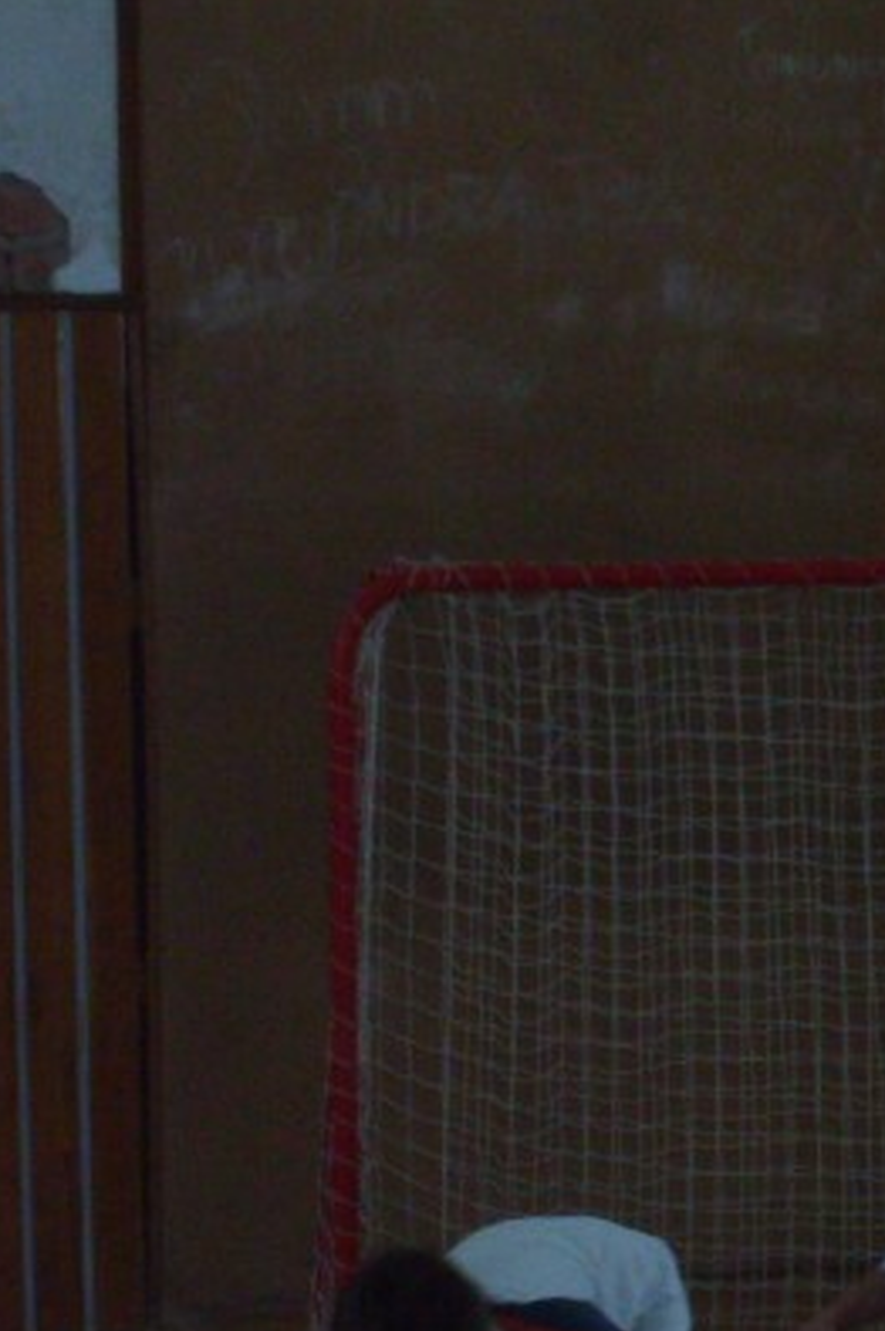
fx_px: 8200
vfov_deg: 9.3
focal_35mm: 222
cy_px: 1007
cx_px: 1064
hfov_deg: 6.1
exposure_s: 1/60
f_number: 4.9
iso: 253
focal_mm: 17.4
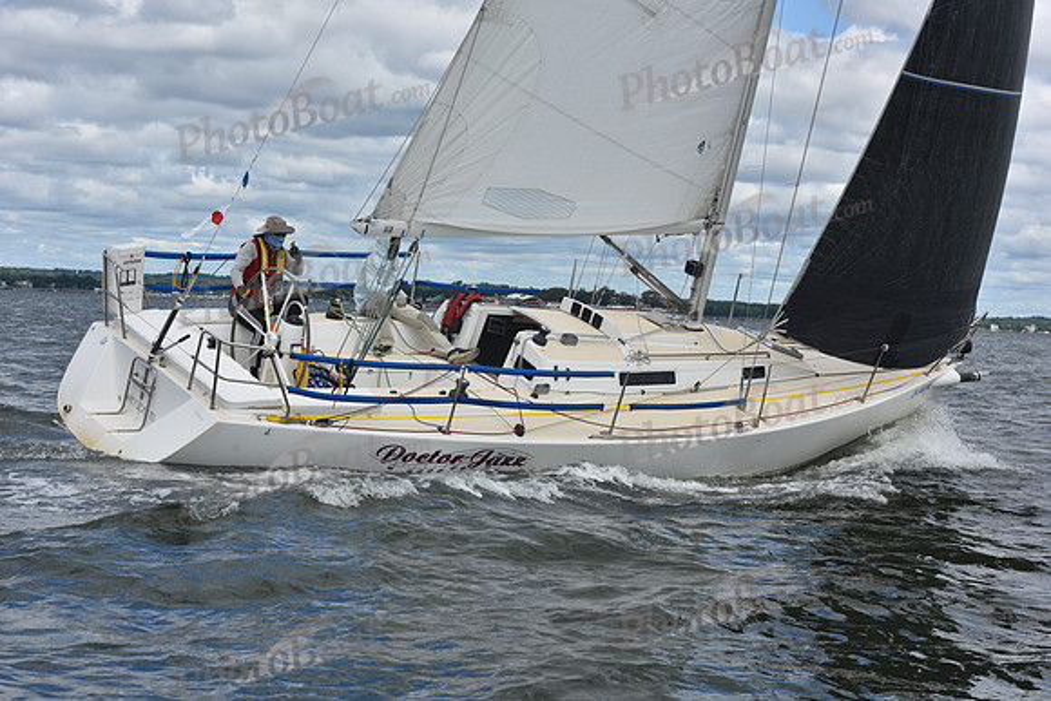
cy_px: 350
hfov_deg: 28.8
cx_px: 526
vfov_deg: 19.5
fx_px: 2044
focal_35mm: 70
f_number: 9
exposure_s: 1/800
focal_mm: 70
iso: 250
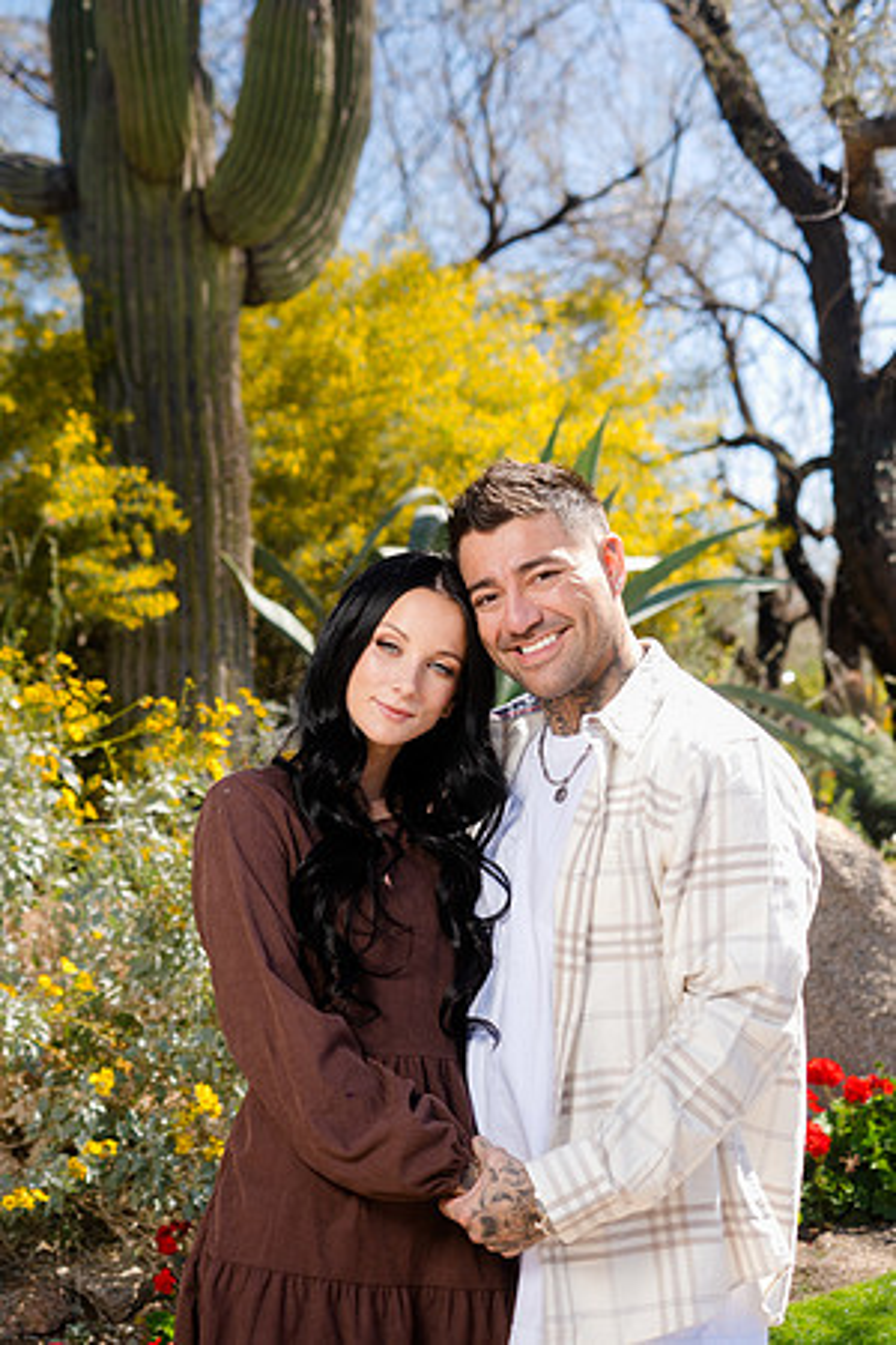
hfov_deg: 19.5
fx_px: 2613
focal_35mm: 70
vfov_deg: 28.8
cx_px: 448
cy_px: 672
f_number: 5.6
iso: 80
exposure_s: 1/250
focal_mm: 70
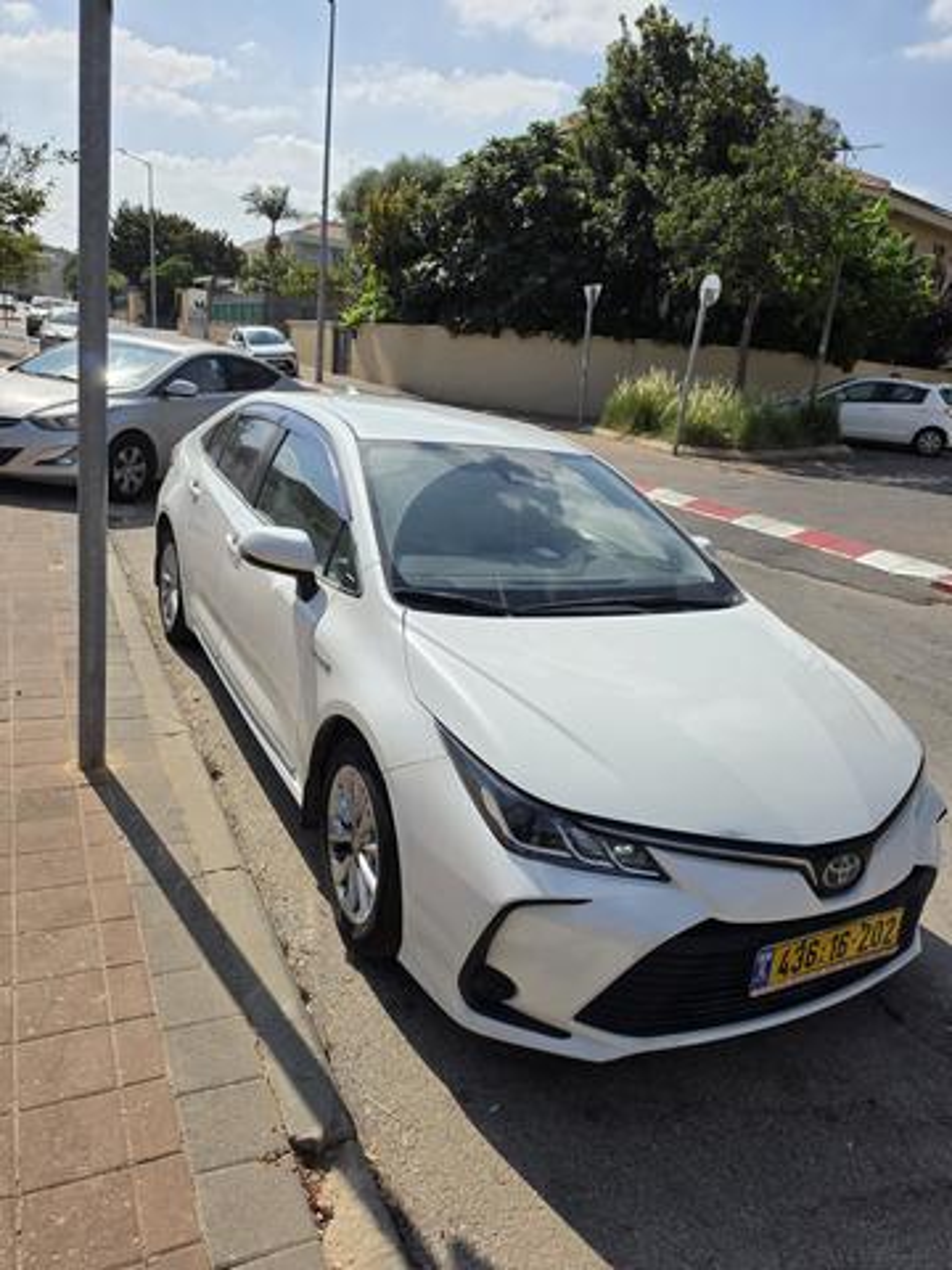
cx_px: 476
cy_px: 635
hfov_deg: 58.9
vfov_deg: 73.9
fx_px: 843
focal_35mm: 23
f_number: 1.4
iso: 50
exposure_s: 1/7939
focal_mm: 6.5
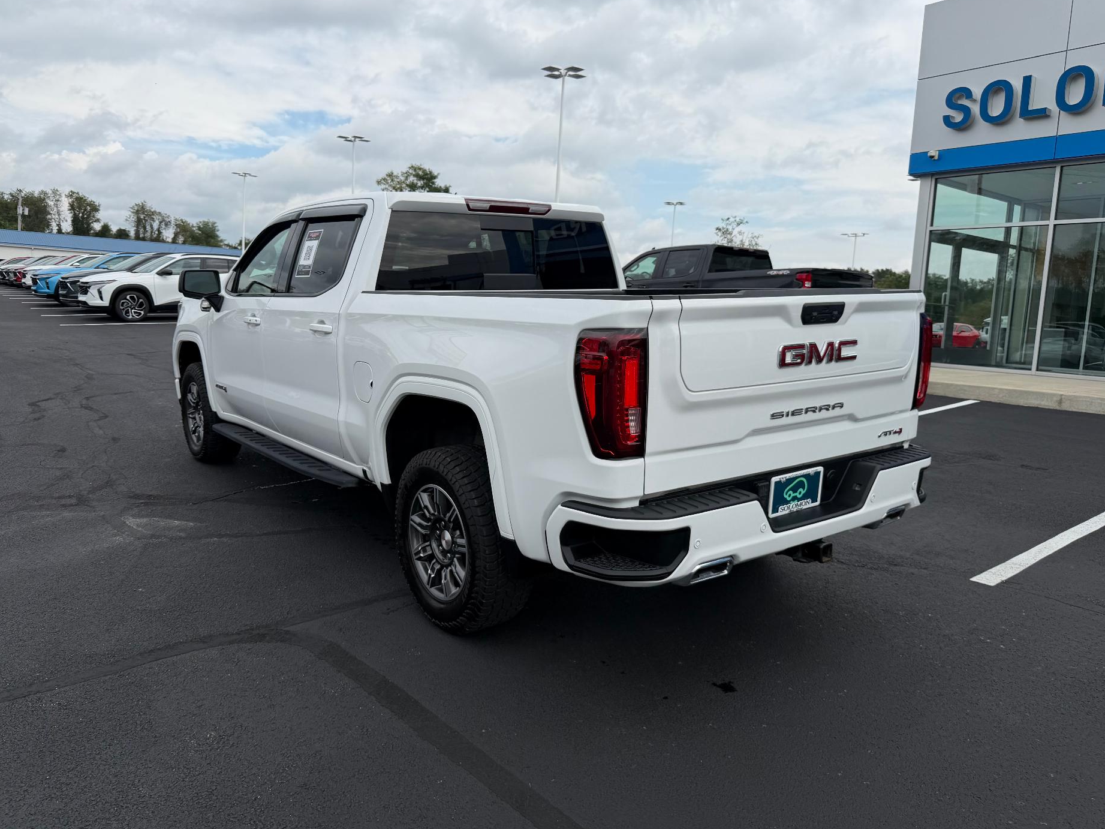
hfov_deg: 69.4
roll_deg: -0.5
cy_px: 404
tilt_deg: -4.7
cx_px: 534
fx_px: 798
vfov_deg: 54.9
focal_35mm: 25
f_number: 1.78
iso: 80
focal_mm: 6.76
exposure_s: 1/6173
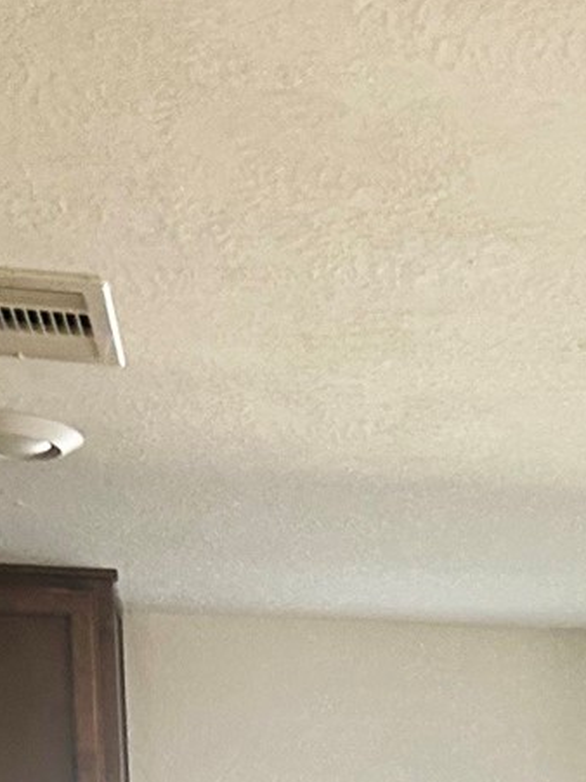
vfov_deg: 14.4
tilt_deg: -5.3
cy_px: 1476
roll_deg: -0.1
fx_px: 2665
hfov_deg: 11.8
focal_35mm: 118
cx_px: 993
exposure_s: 1/121
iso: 125
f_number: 1.5
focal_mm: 5.7
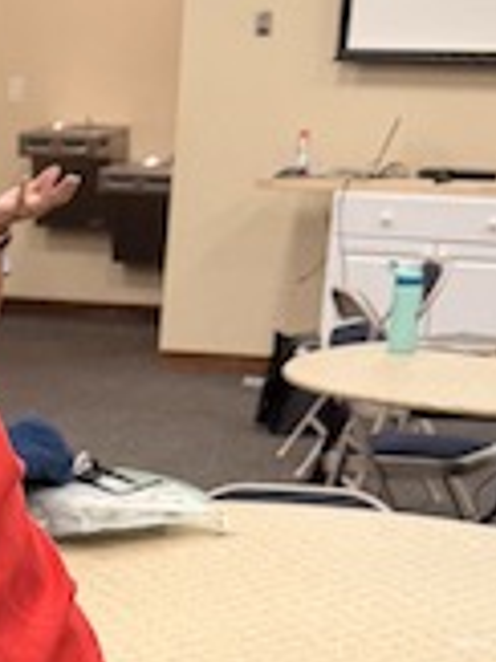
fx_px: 2257
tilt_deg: -23.4
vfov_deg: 15.3
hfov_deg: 12.1
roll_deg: -3.0
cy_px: 1023
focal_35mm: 118
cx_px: -203
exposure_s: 1/60
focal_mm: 6.76
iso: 100
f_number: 1.78
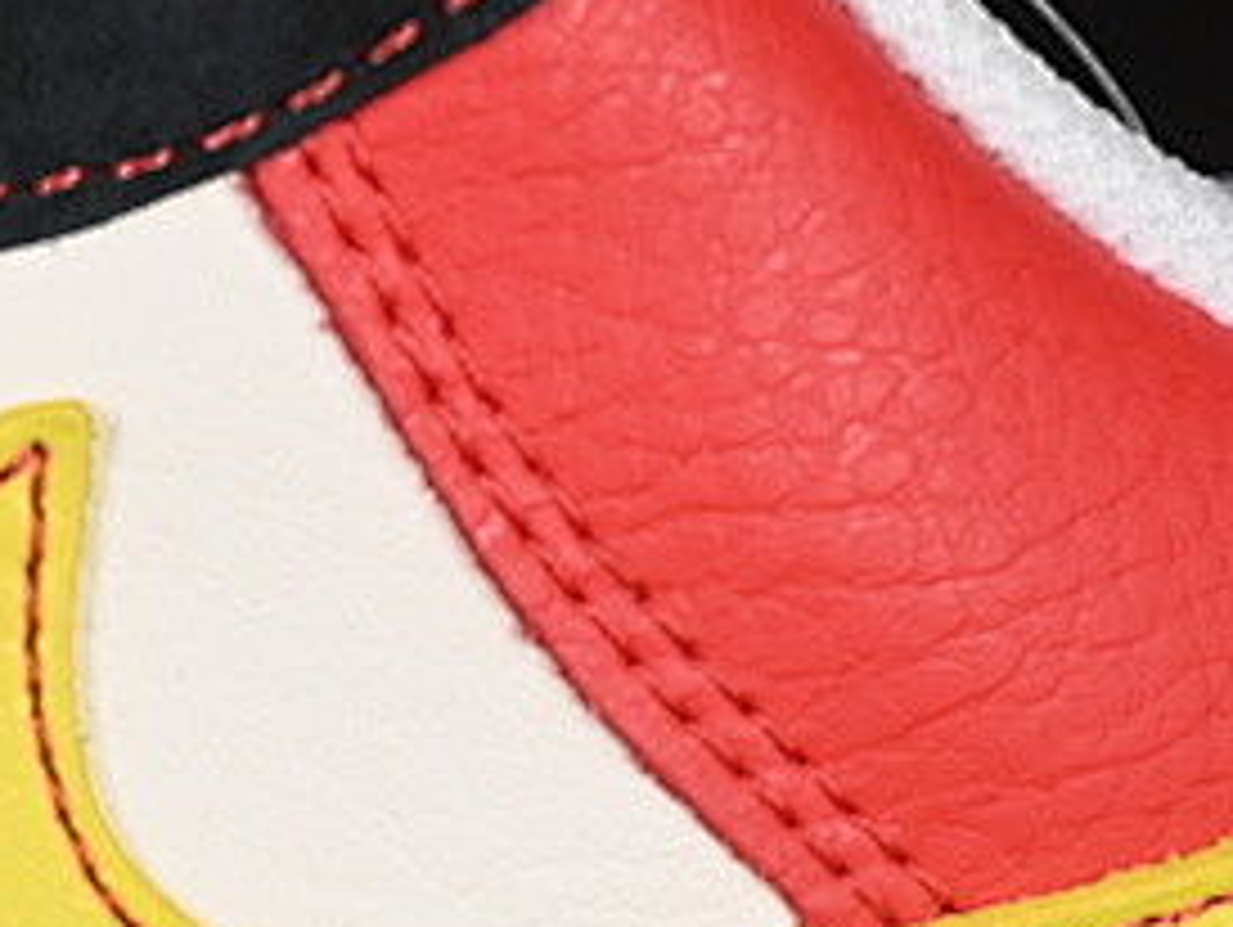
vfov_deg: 5.2
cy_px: 1098
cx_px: 0
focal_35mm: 284
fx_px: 10125
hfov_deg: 6.9
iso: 160
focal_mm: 50
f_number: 7.1
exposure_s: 1/80
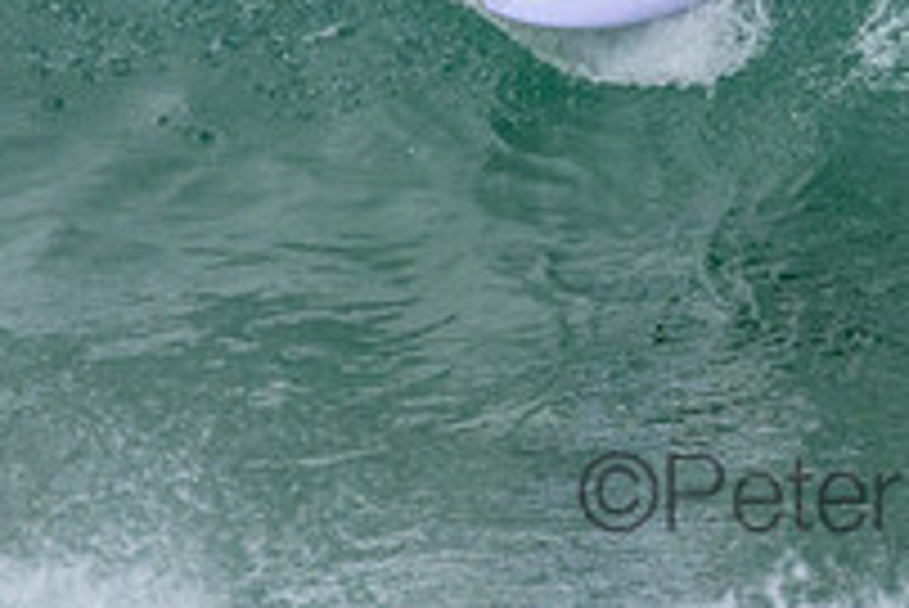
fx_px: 57988
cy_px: -254
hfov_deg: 0.9
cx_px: 927
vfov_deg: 0.6
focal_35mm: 2295
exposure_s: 1/1600
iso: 2500
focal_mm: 800
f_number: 11
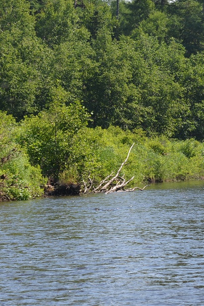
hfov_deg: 6.8
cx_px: 237
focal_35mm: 201
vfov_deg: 10.2
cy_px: 134
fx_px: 1711
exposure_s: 1/200
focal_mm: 55
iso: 100
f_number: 7.1
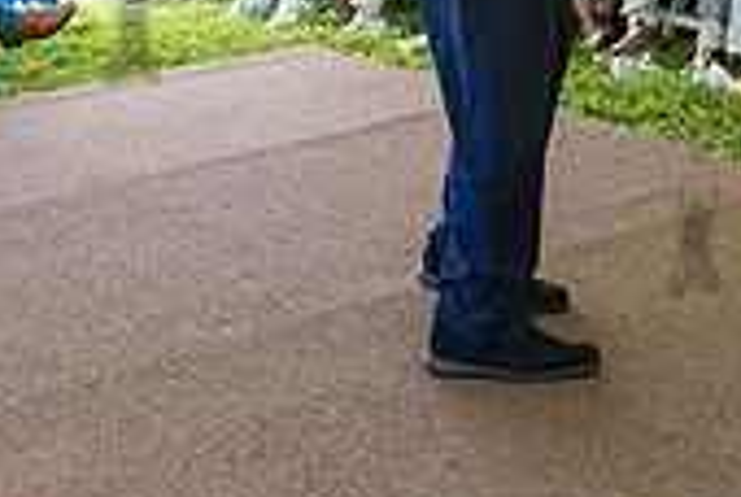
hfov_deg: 21.5
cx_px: 693
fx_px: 1897
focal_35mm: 92
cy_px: -203
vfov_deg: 14.1
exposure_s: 1/400
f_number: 4
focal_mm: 27
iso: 2500
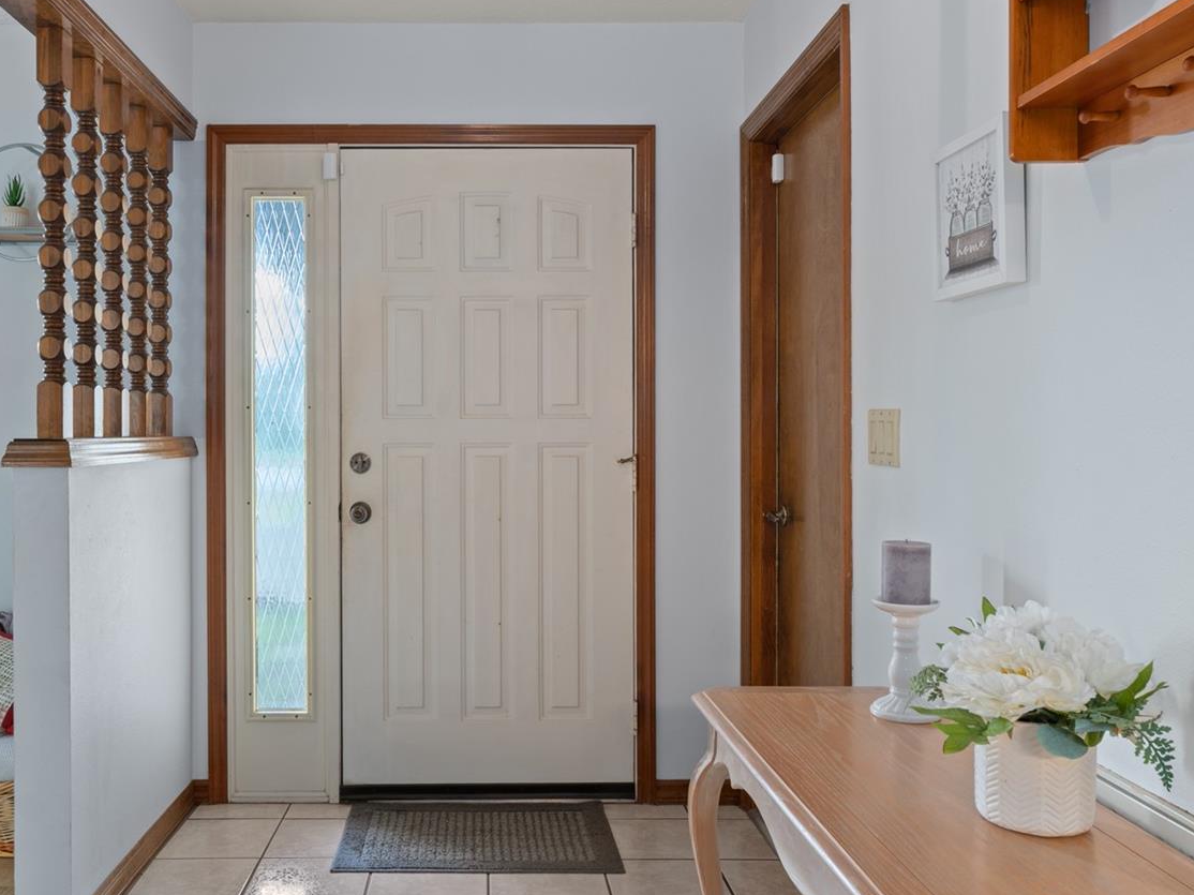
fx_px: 1000
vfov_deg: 48.1
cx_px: 475
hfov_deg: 61.1
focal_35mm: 29
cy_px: 390
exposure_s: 1.3
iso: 320
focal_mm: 14
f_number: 8
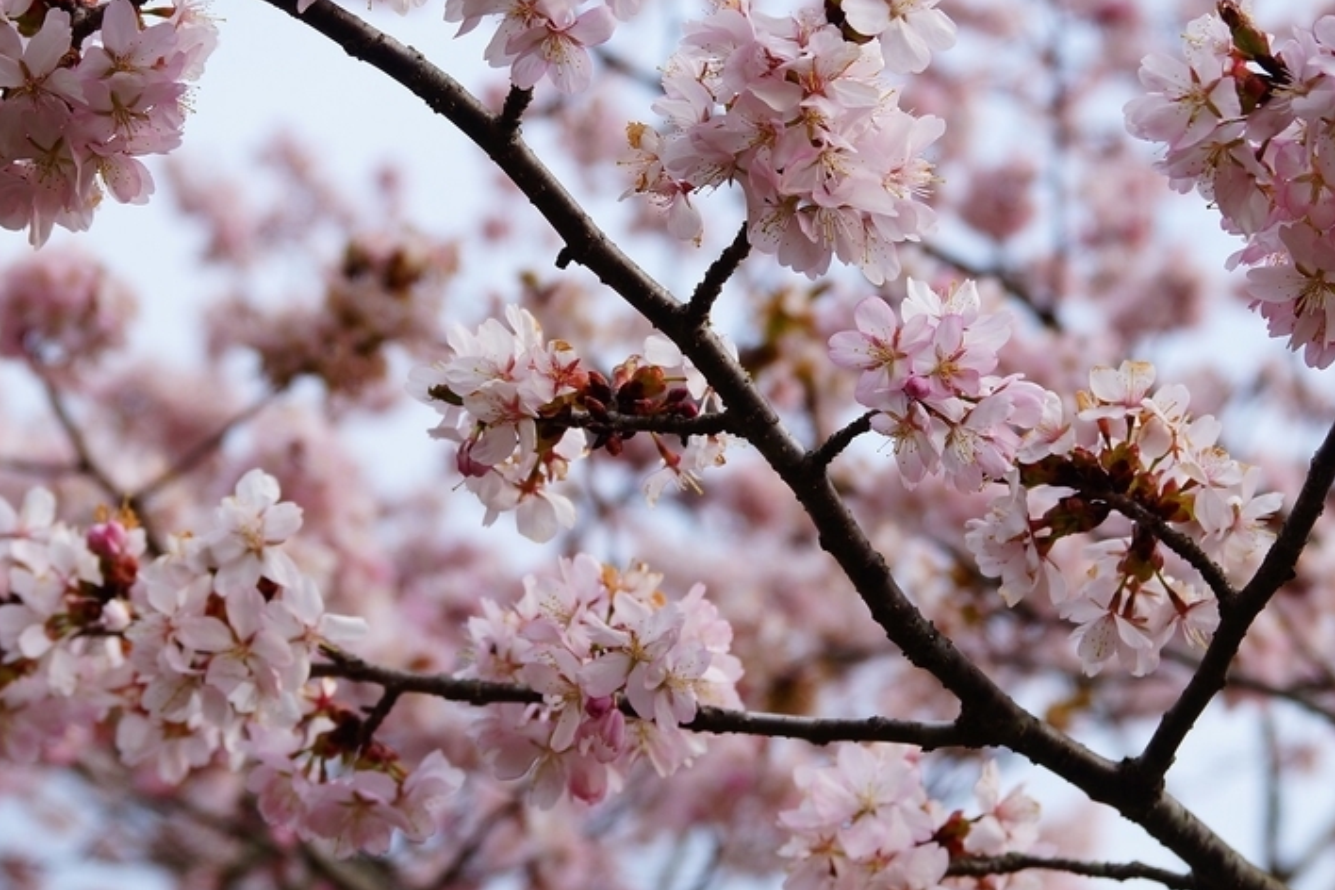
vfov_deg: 10.8
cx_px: 824
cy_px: 359
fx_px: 4709
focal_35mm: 127
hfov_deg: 16.1
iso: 100
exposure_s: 1/125
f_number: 4.5
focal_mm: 50
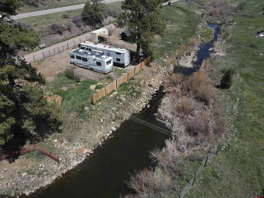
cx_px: 132
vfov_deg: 56.8
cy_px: 99
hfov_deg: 71.6
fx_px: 183
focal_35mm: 24
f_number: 2.8
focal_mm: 4.5
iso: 100
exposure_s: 1/1000
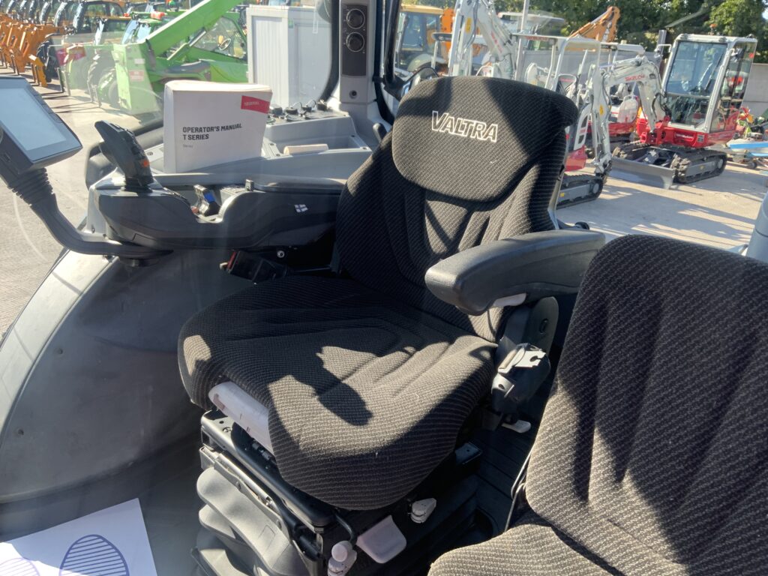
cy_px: 288
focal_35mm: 29
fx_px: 643
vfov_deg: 48.2
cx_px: 384
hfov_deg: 61.7
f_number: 1.8
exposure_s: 1/135
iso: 16
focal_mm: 3
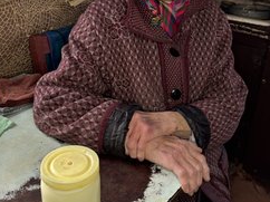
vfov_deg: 33.0
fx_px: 335
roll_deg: -2.5
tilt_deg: -22.6
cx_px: 145
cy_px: 56
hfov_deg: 43.9
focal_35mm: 43
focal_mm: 5.96
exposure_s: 1/66
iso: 125
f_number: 1.6
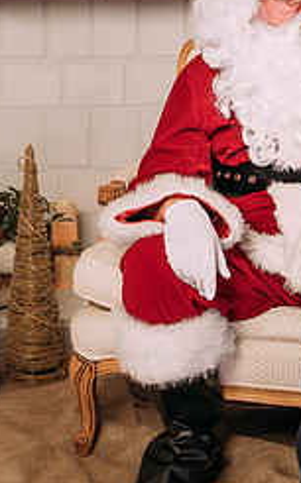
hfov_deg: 13.9
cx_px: 115
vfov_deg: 22.1
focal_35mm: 94
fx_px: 1238
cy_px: 199
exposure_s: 1/100
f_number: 5.6
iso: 100
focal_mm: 35
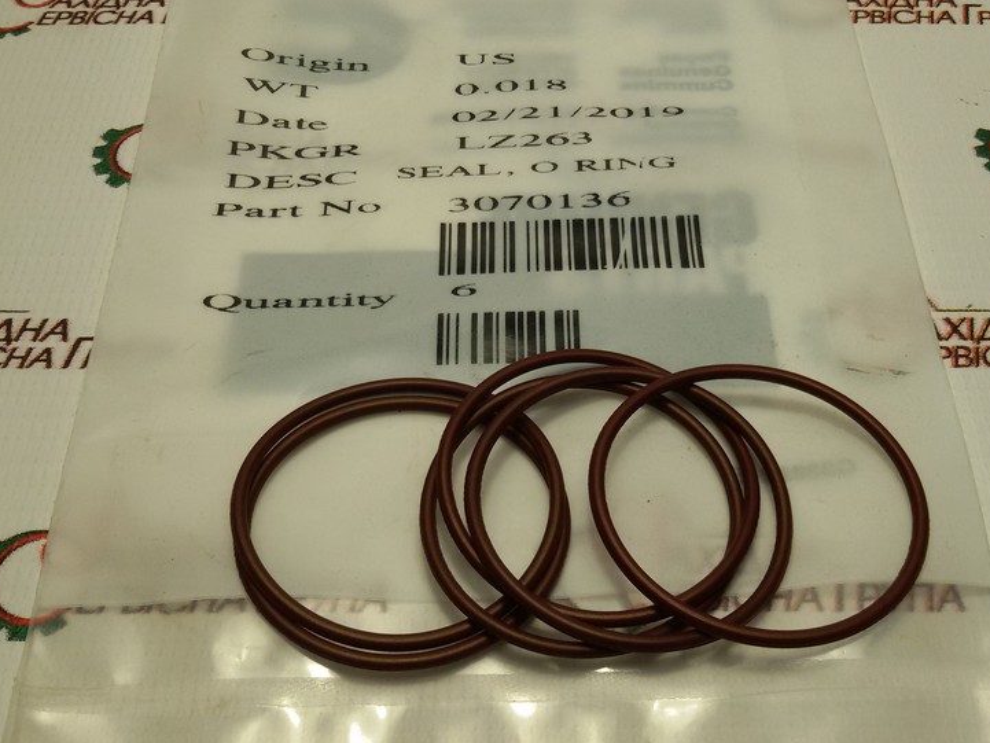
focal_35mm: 43
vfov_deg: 33.6
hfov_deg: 43.8
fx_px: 1230
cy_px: 360
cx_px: 533
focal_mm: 2.93
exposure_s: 1/101
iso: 40
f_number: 2.4
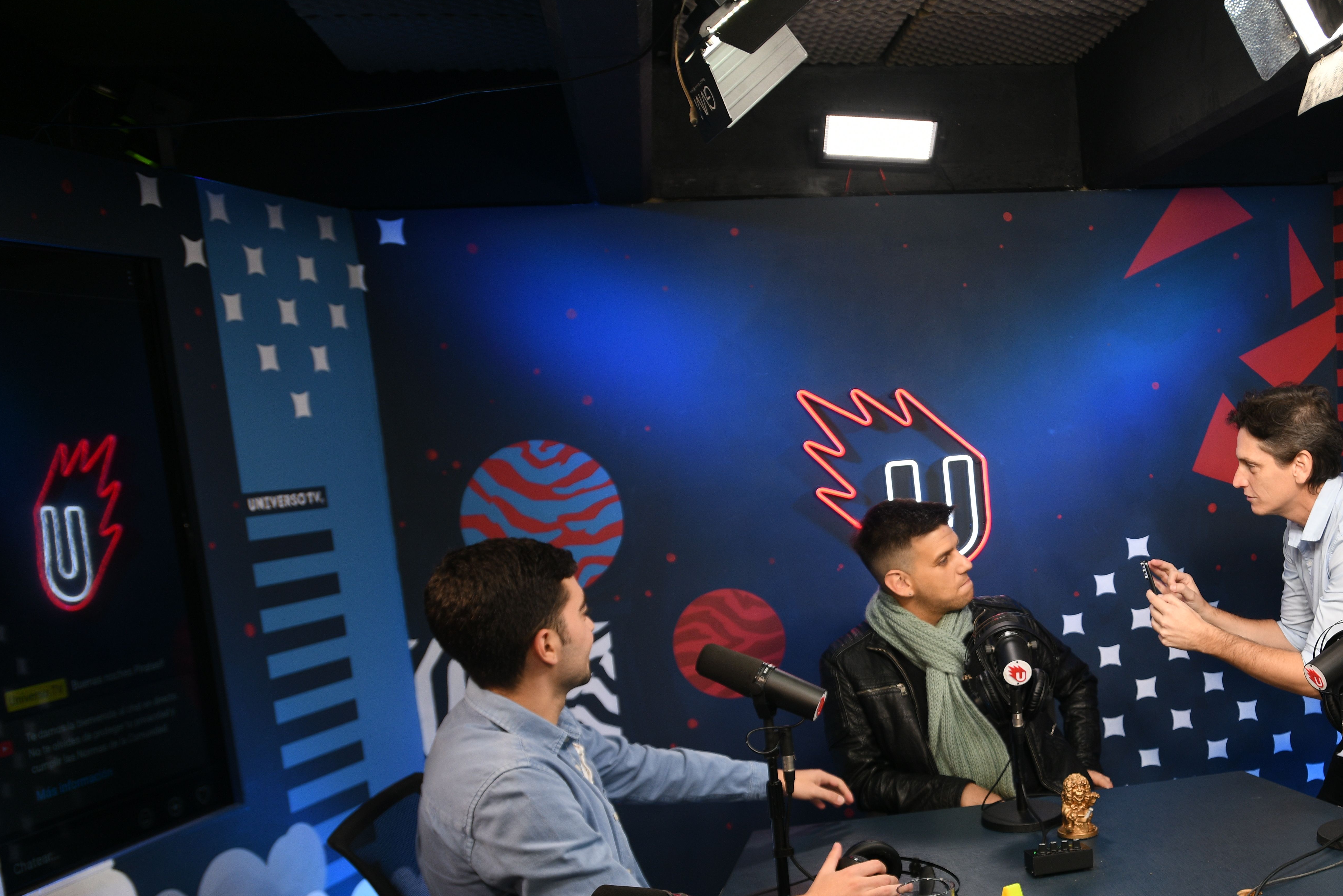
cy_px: 684
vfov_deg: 32.7
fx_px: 1492
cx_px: 1064
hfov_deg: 46.1
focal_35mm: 40
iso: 320
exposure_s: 1/100
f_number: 2.8
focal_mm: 25
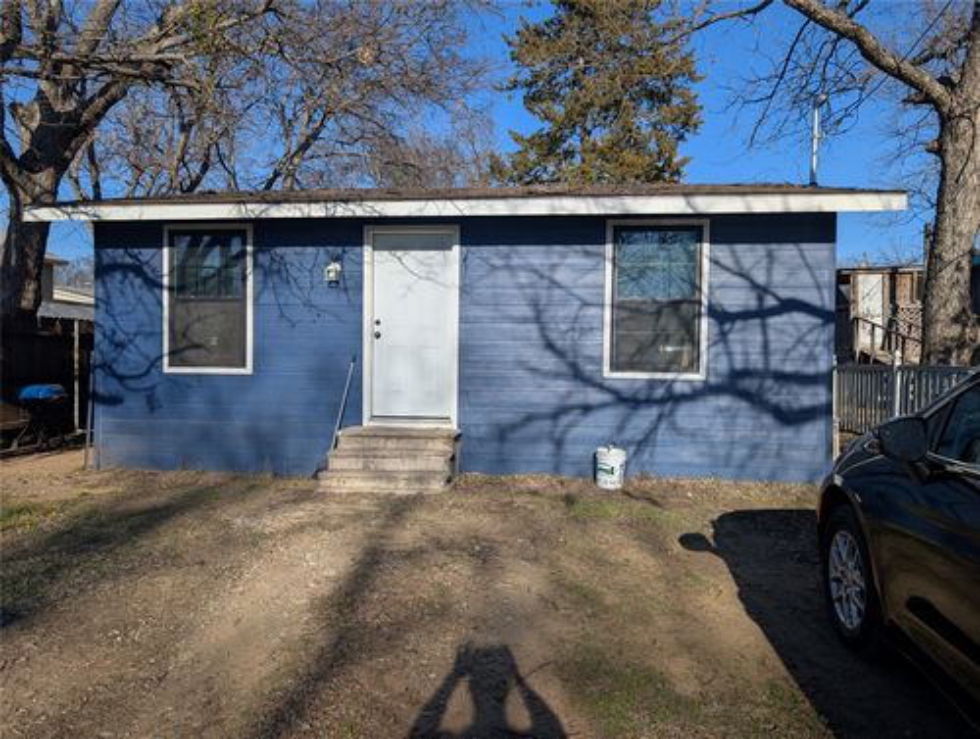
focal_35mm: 24
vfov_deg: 57.0
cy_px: 370
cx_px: 490
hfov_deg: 71.5
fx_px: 681
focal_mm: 6.9
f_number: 1.68
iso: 22
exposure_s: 1/2088
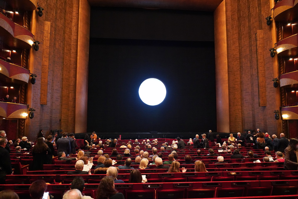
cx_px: 152
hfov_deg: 76.1
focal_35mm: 23
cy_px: 102
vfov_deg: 55.1
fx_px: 190
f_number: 2.8
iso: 8000
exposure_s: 1/80
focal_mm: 22
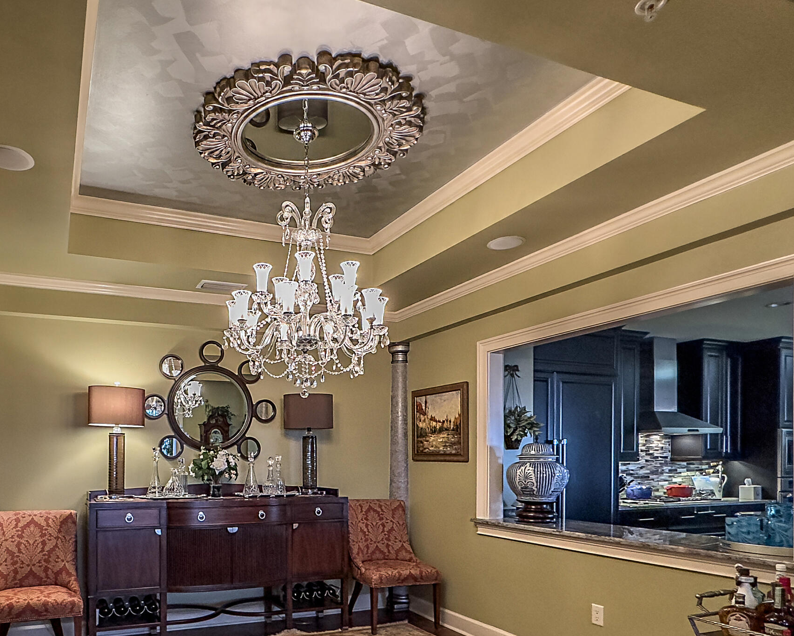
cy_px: 464
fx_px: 564
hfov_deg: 68.4
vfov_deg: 56.4
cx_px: 266
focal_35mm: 24
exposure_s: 1/60
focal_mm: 2.22
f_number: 2.2
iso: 400
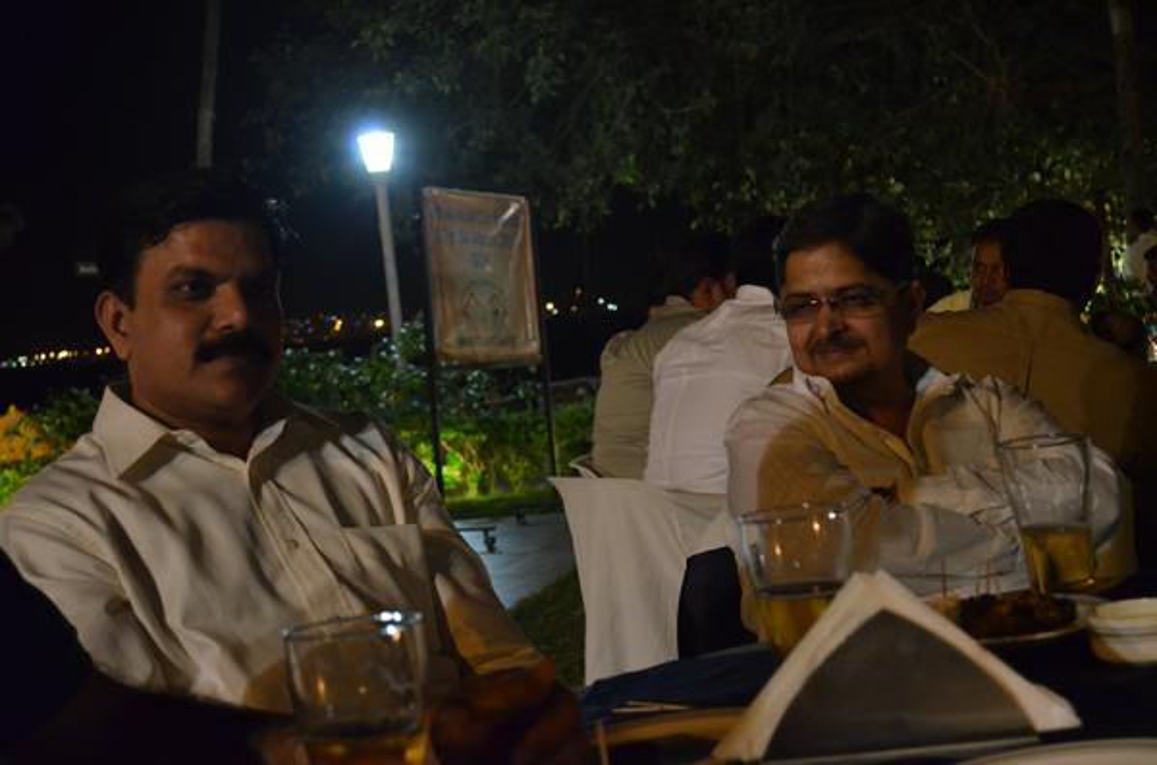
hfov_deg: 33.5
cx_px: 578
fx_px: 1924
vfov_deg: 22.5
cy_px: 382
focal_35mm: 60
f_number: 5.3
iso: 3200
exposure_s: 1/20
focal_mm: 40
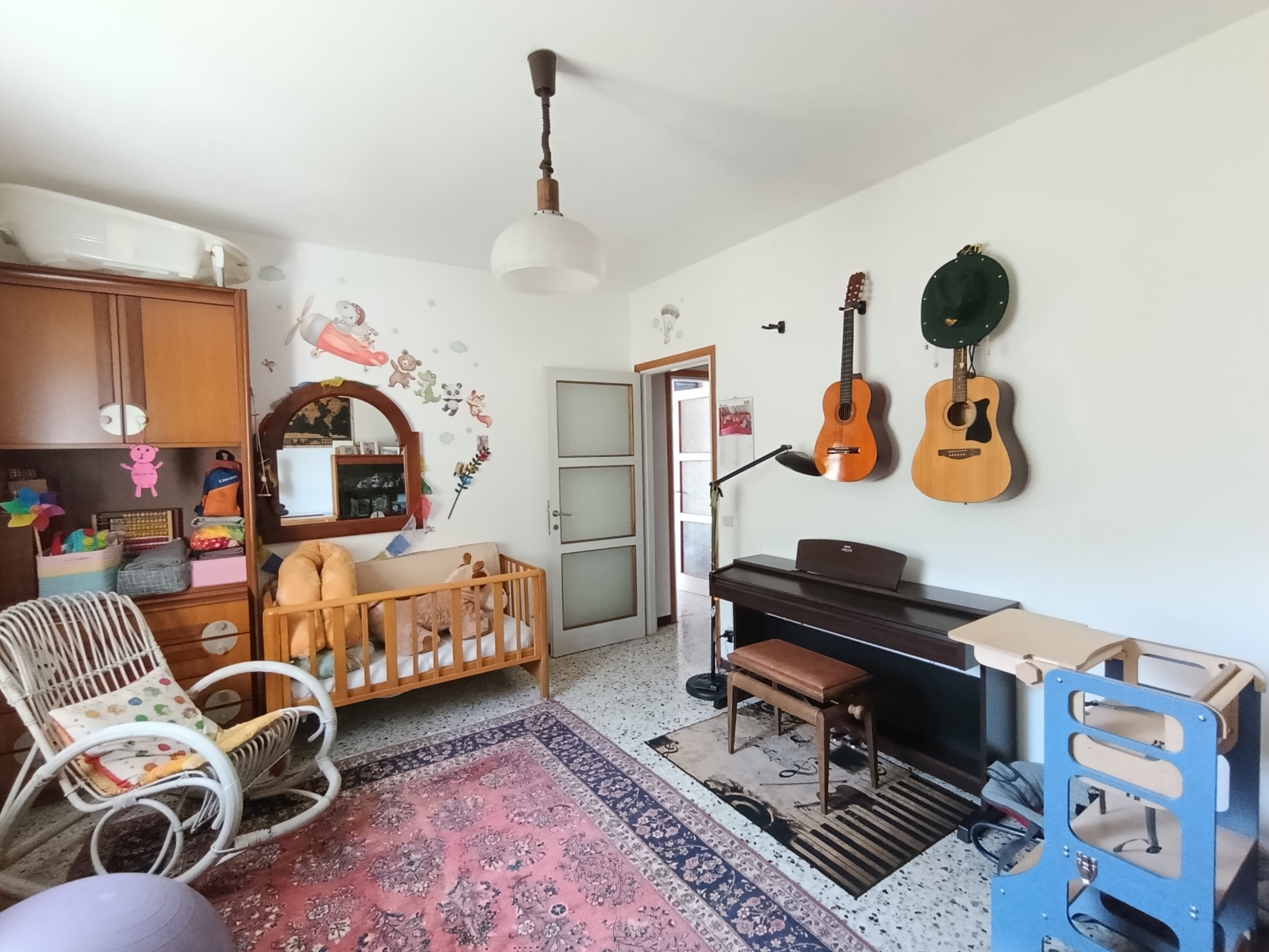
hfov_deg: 98.2
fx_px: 550
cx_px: 634
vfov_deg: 81.7
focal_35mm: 15
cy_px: 476
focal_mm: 1.65
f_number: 2.2
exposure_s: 1/33.3
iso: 669
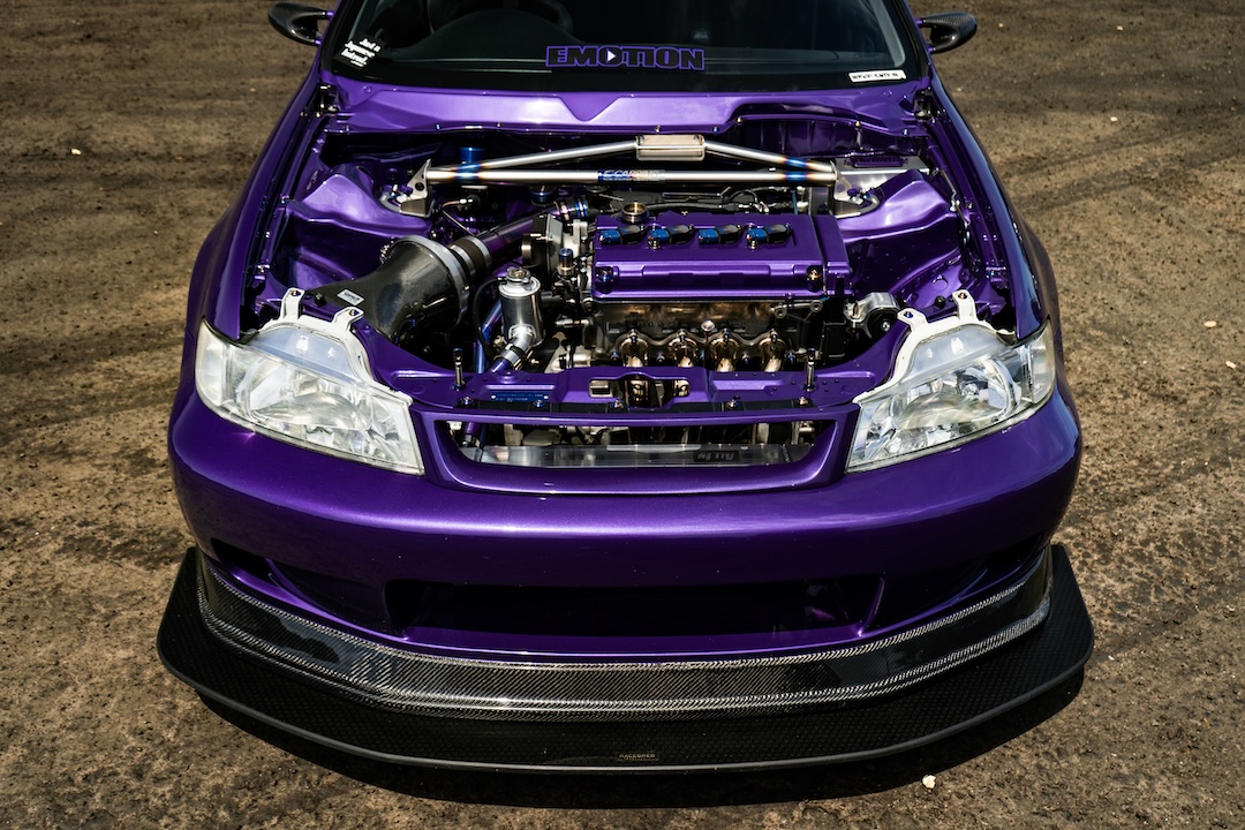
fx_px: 968
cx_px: 622
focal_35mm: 28
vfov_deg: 46.4
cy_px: 415
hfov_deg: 65.5
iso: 100
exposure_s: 1/1000
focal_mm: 28
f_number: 5
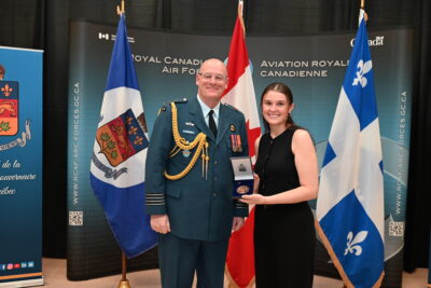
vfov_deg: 33.4
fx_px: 479
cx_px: 216
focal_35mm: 40
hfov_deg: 48.4
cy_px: 144
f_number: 4
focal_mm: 40
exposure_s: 1/60
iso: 800
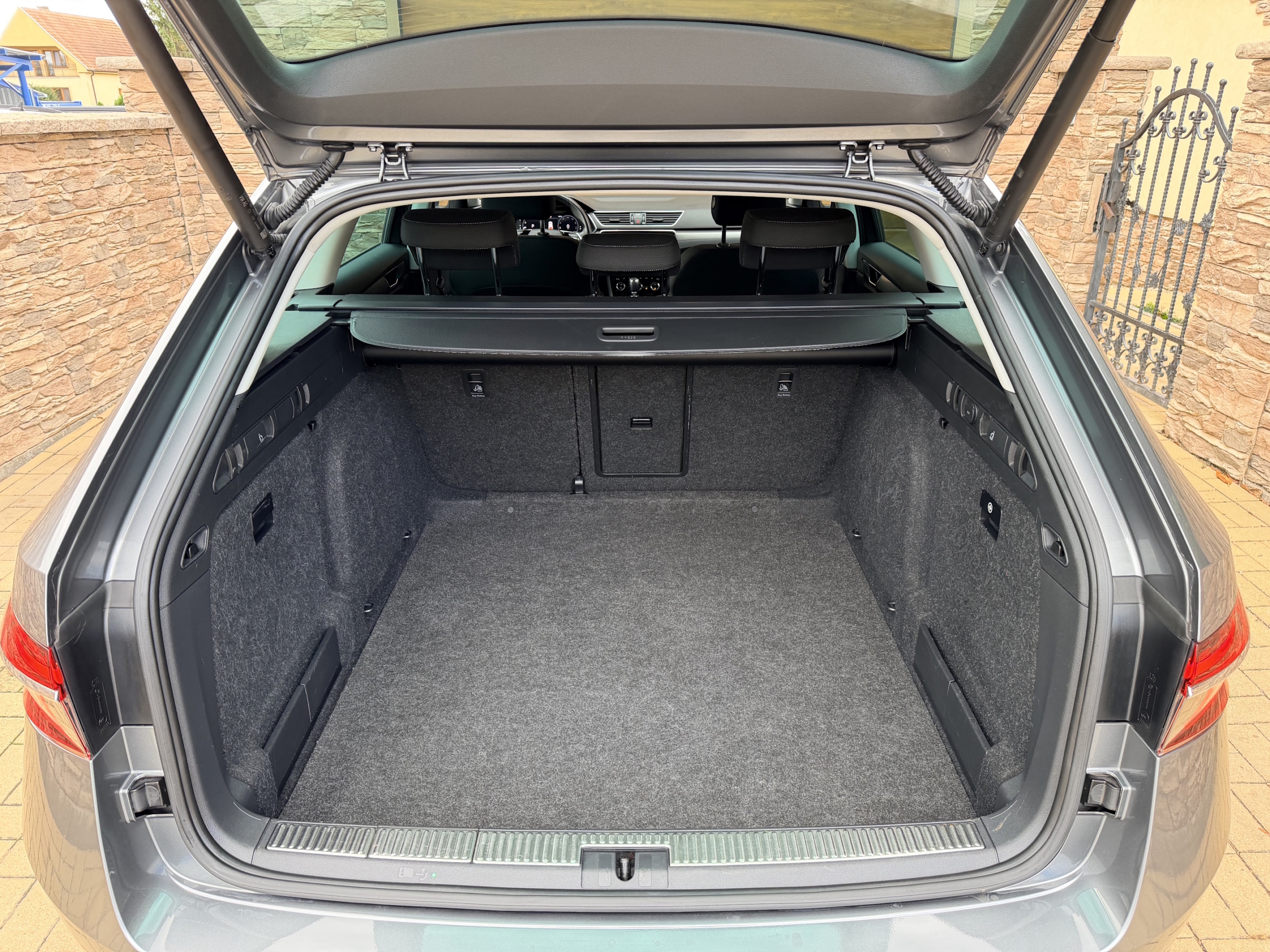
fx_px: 881
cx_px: 635
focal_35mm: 24
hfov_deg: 71.6
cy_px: 476
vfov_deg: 56.8
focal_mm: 6.76
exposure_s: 1/121
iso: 125
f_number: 1.78
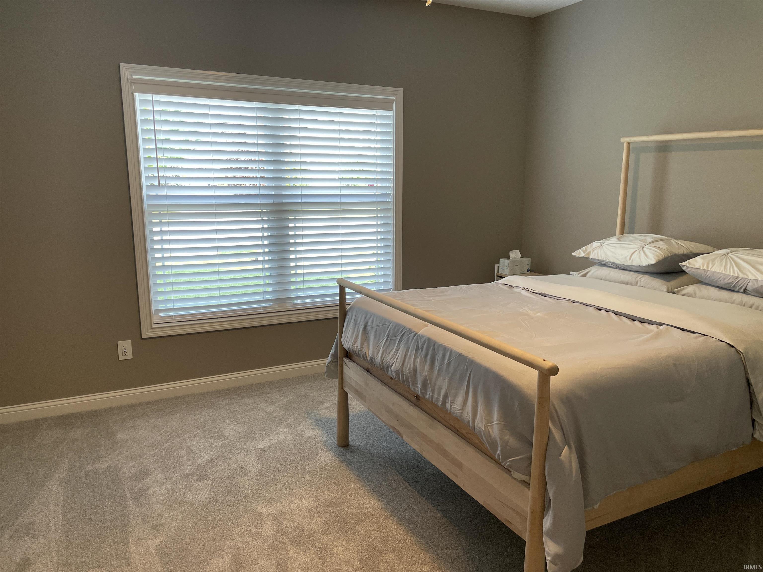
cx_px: 382
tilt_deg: -9.8
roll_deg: +0.1
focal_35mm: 26
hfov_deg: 67.3
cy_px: 286
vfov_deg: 53.1
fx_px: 573
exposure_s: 1/60
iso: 80
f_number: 1.6
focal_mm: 4.2
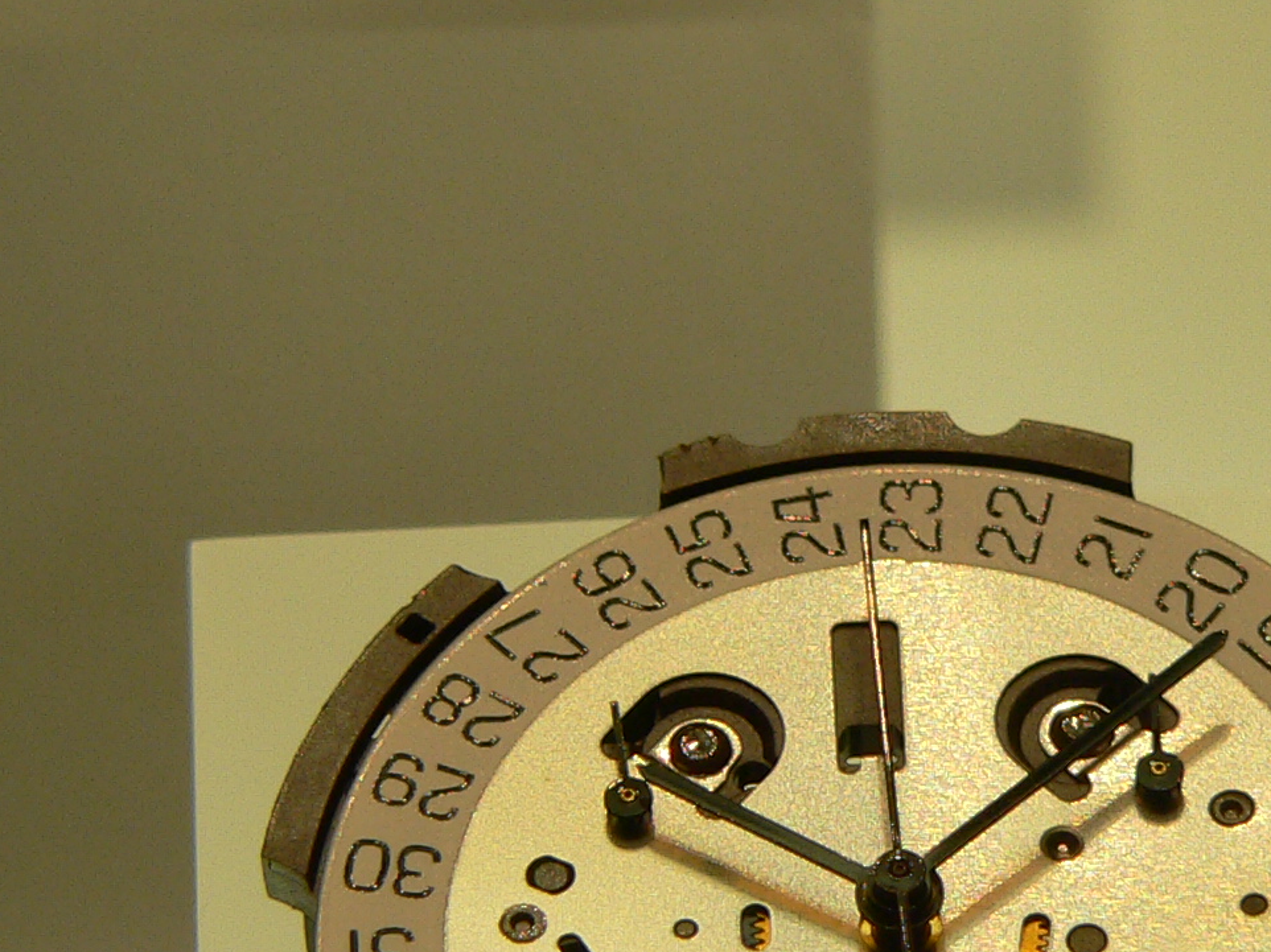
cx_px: 933
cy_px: 969
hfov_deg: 5.9
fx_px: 12407
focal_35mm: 338
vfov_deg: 4.4
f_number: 4
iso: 100
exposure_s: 1/250
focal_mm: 21.1
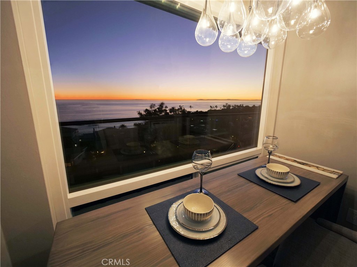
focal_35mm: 14
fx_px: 144
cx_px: 178
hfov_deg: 102.1
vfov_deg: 85.7
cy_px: 134
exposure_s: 1/60
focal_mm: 7
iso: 200
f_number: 2.8
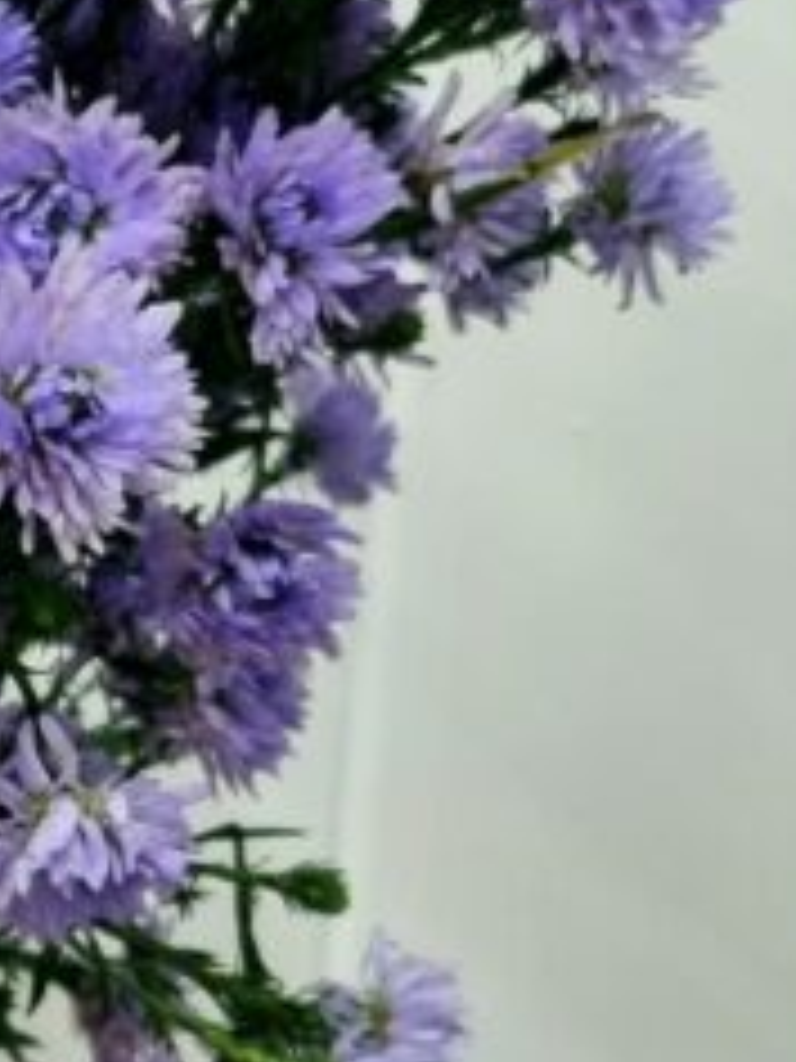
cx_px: -436
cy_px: 580
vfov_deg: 17.4
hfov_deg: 12.4
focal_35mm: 113
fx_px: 3465
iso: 160
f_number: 1.8
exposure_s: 1/60.2
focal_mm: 5.4
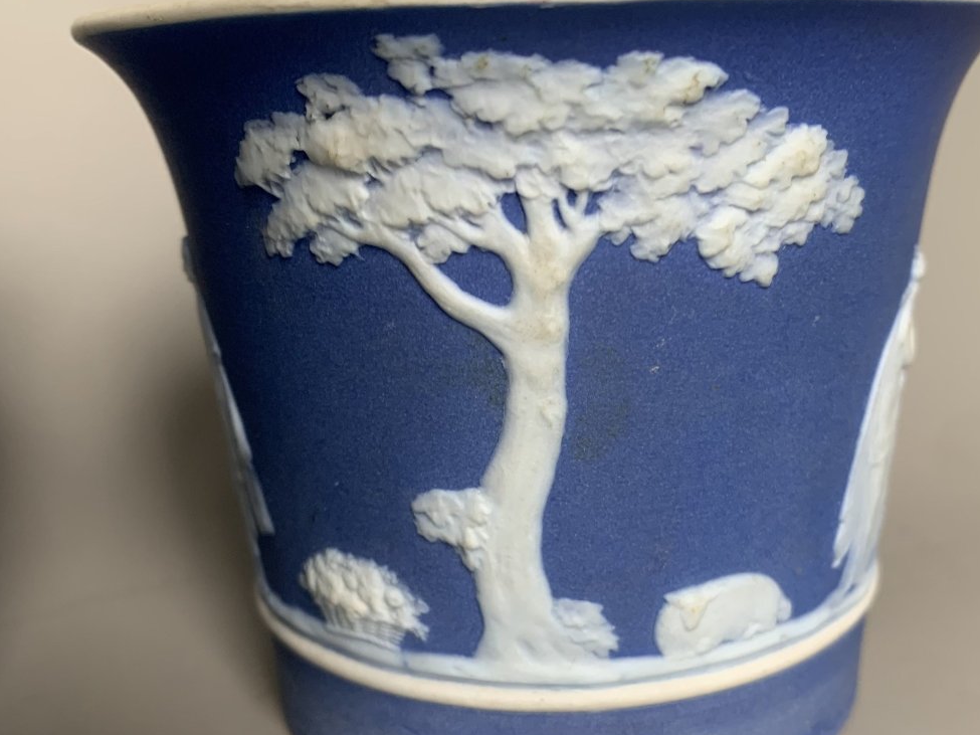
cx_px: 551
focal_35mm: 32
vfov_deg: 44.1
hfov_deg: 56.7
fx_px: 906
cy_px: 392
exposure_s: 1/63
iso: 100
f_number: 1.8
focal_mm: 4.25
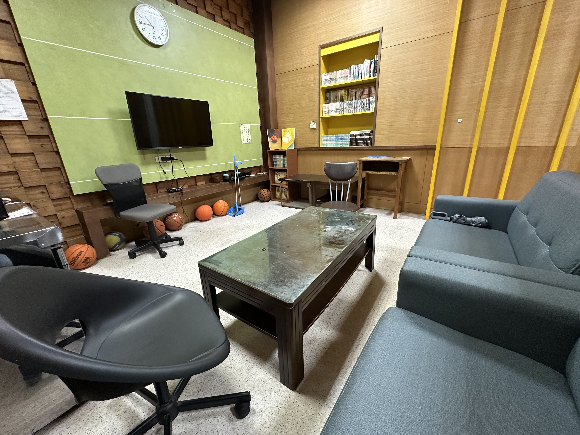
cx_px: 290
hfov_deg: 102.1
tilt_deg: -18.4
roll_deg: +3.0
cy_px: 218
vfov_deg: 85.7
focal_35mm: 14
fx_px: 235
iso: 500
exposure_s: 1/60
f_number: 2.2
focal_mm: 2.22
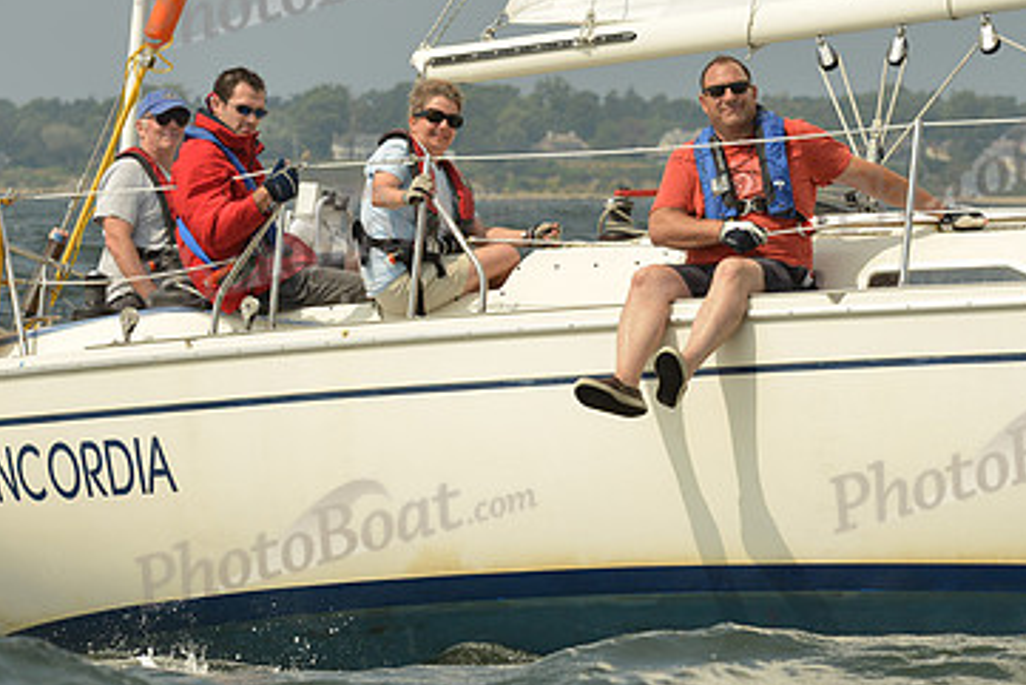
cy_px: 351
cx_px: 685
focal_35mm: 196
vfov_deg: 7.0
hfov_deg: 10.5
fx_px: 5588
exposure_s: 1/1250
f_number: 10
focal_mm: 122
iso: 320
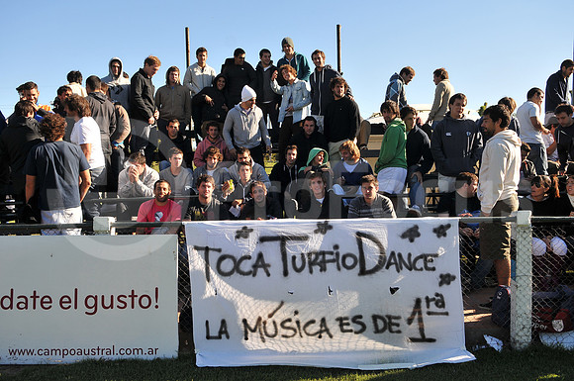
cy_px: 190
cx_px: 287
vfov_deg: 43.5
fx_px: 478
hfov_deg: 62.0
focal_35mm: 30
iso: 200
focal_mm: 20
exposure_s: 1/500
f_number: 5.6
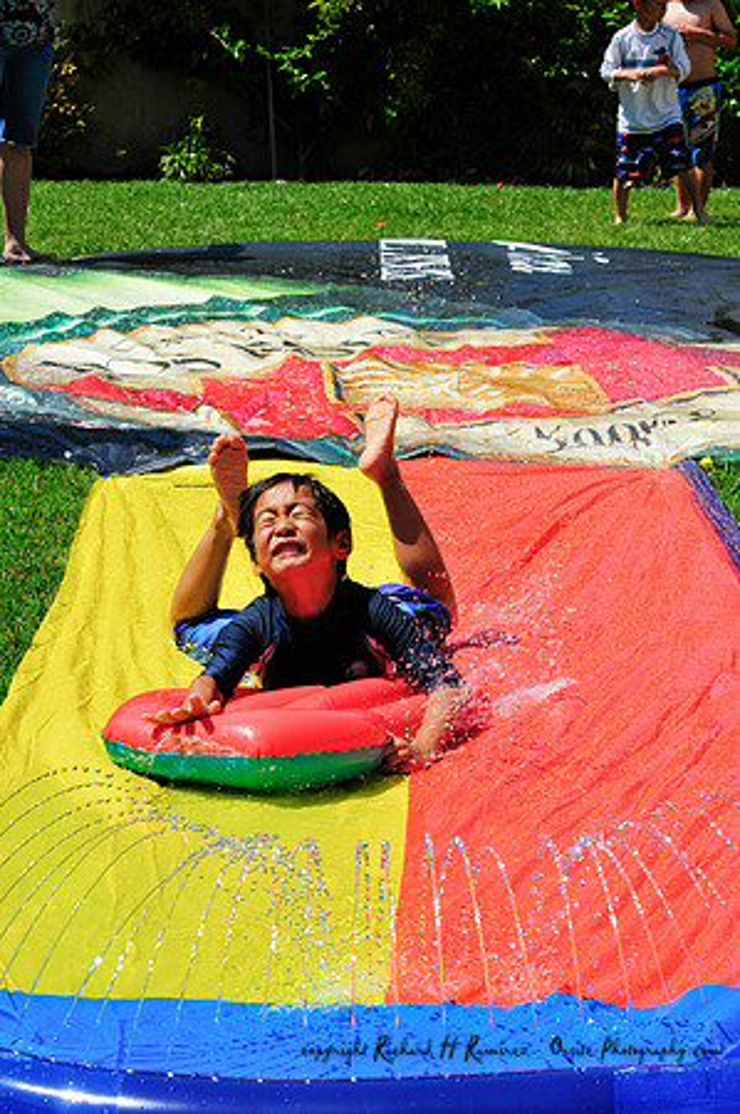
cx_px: 370
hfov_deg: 13.0
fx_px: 3245
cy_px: 557
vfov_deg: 19.5
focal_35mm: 105
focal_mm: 70
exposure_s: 1/640
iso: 400
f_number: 10
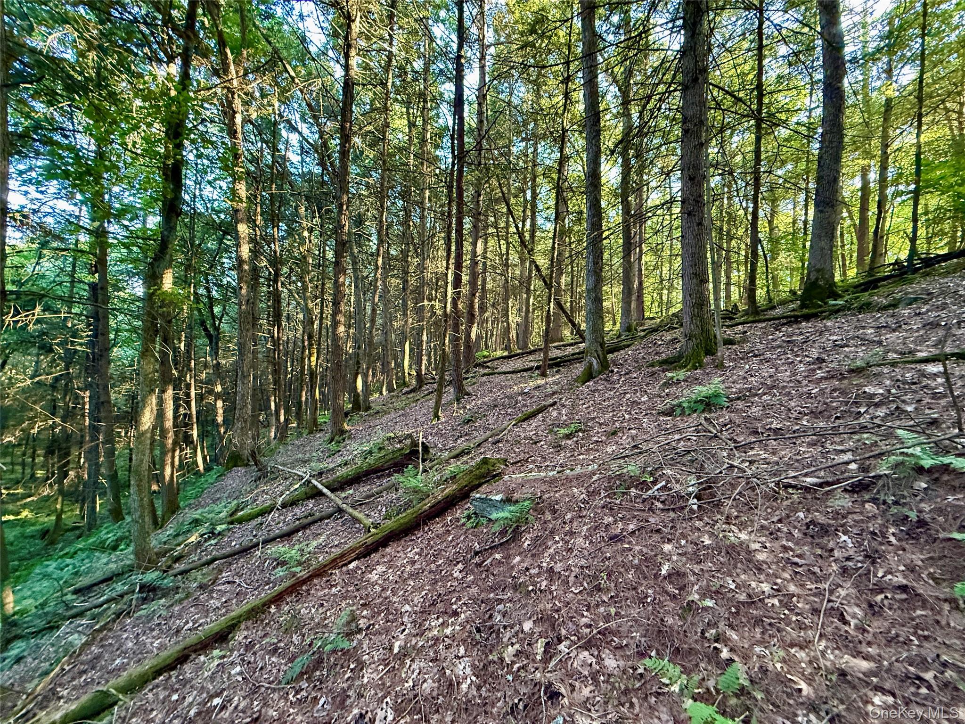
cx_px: 482
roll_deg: -3.5
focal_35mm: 14
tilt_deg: +2.0
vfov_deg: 85.7
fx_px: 390
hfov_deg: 102.1
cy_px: 362
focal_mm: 2.22
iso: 640
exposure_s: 1/60
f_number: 2.2
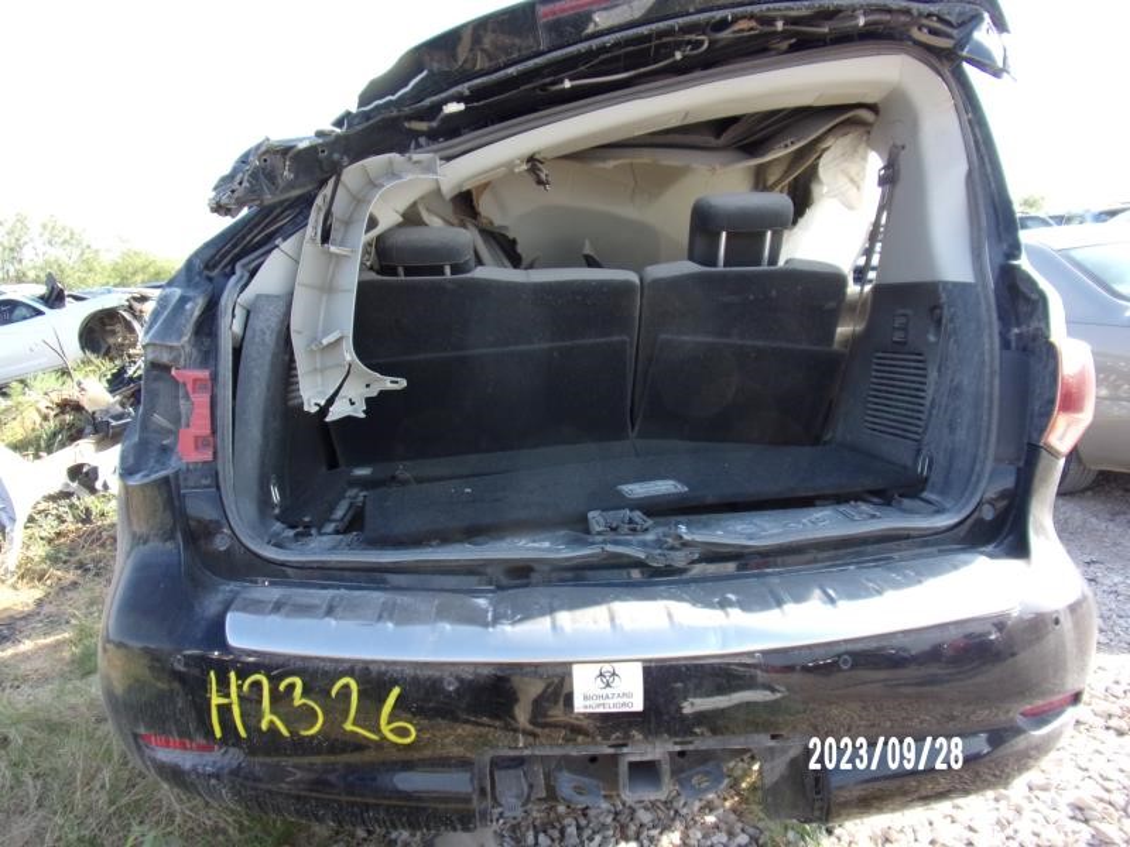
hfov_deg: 71.6
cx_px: 565
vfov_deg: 56.8
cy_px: 424
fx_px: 783
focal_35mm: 24
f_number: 3.3
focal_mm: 4.3
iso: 80
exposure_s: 1/200
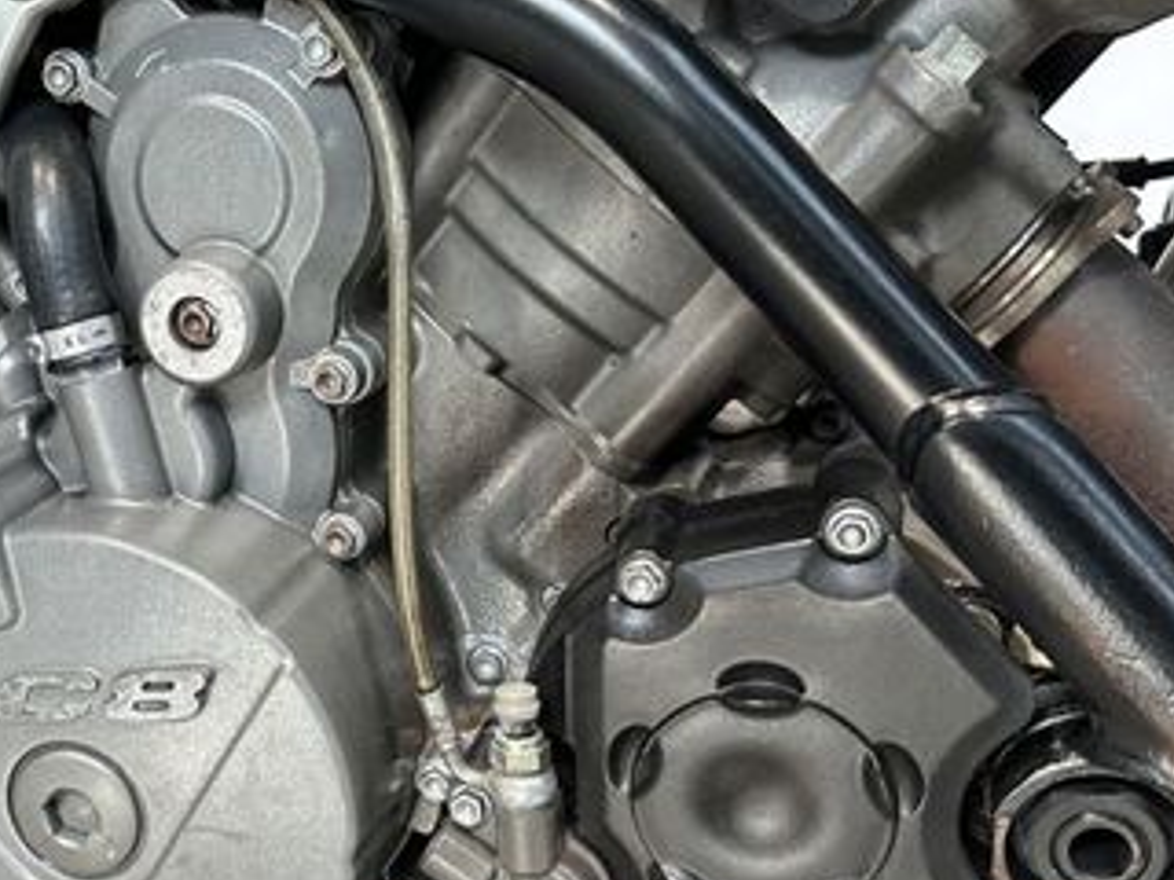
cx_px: 268
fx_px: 1628
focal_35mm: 48
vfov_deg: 30.1
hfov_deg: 38.4
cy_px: 576
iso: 200
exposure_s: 1/100
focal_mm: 6.86
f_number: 1.78
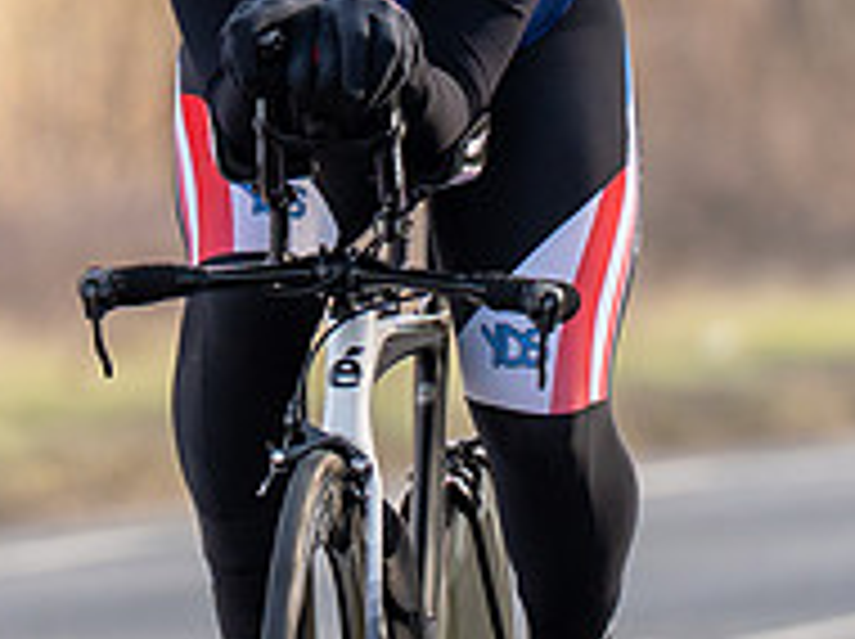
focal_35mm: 1279
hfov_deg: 1.6
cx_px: 536
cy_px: 145
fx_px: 31551
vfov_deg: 1.2
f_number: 4
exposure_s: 1/800
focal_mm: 200
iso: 200
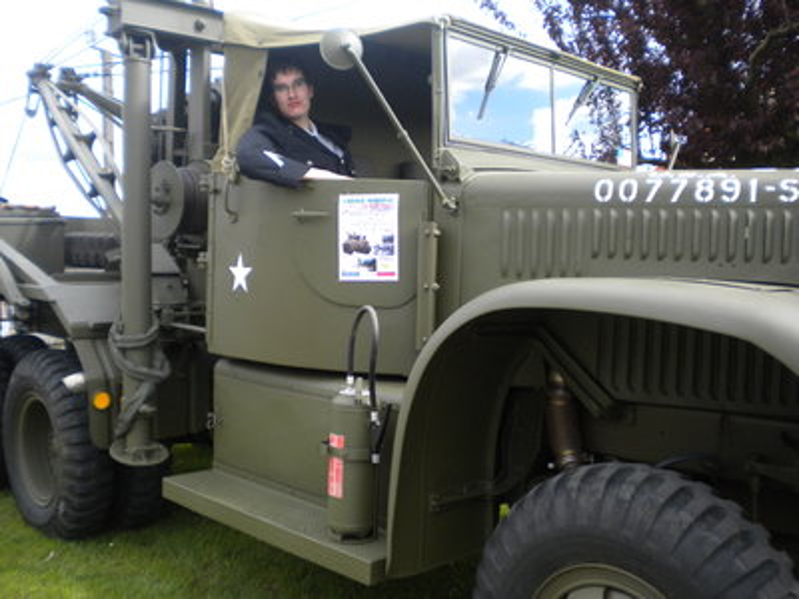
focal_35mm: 35
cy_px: 300
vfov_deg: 40.7
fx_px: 808
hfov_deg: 52.6
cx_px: 400
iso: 209
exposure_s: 1/530
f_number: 3.1
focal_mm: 6.3
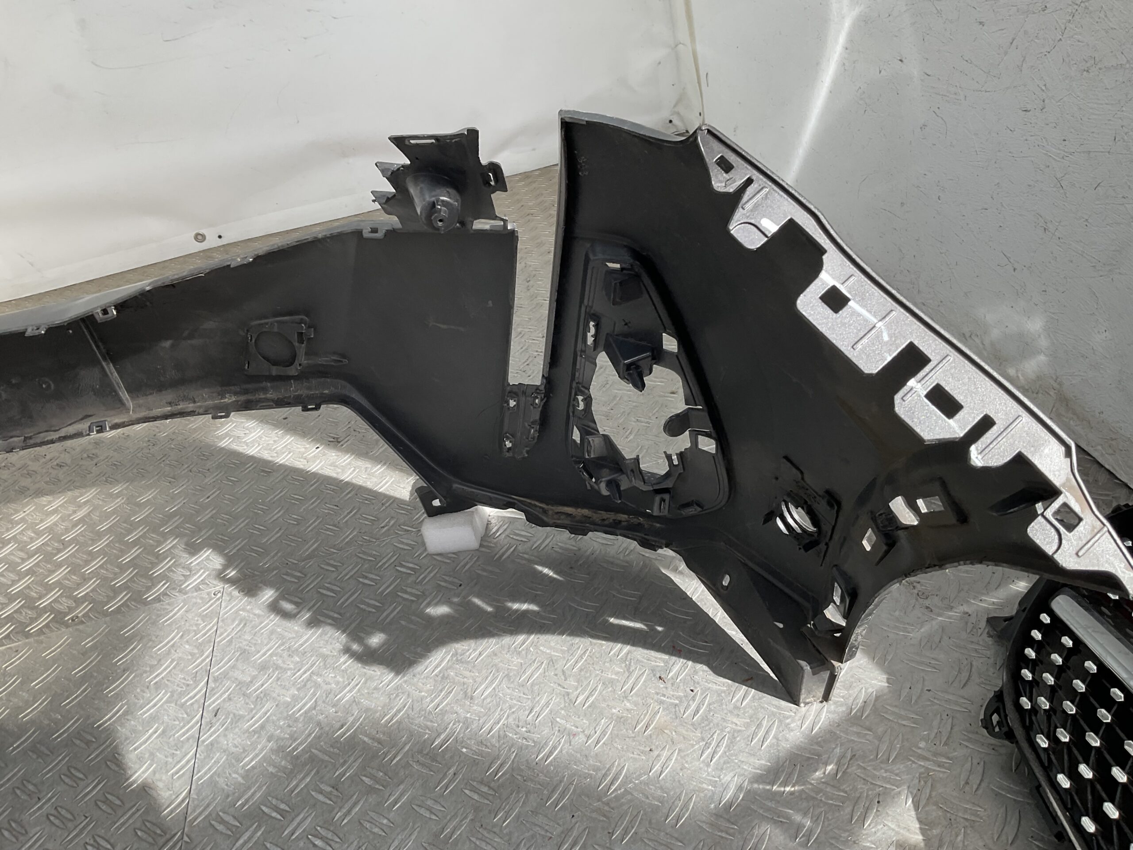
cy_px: 425
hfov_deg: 61.7
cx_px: 566
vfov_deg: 48.2
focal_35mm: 29
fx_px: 949
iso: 16
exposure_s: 1/206
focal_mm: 3
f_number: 1.8
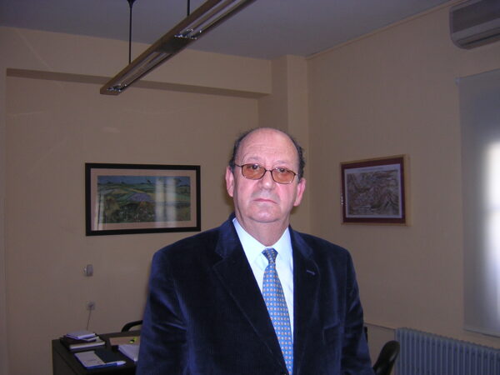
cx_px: 250
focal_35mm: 36
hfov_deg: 51.4
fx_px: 520
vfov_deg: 39.7
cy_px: 188
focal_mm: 4.7
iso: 154
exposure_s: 1/60.1
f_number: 2.6
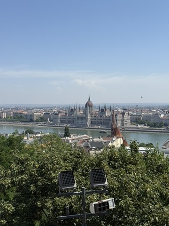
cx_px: 84
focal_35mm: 48
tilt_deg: -0.6
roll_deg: -0.4
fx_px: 312
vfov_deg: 39.7
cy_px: 113
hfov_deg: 30.3
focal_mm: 6.76
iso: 64
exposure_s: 1/7143
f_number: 1.78
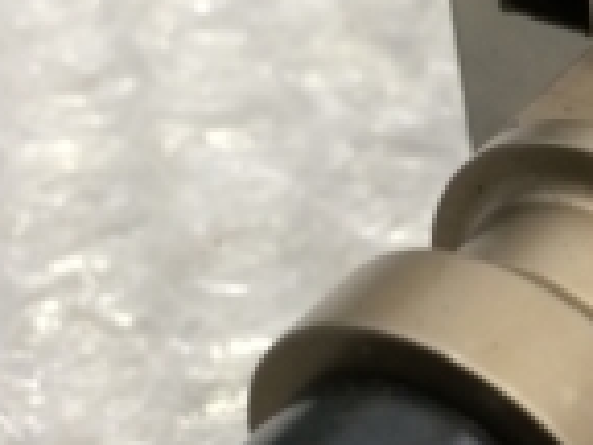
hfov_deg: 14.7
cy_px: 284
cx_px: 729
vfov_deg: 11.5
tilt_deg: -46.0
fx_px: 2210
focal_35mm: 129
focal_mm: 4.15
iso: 80
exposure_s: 1/30
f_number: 2.2
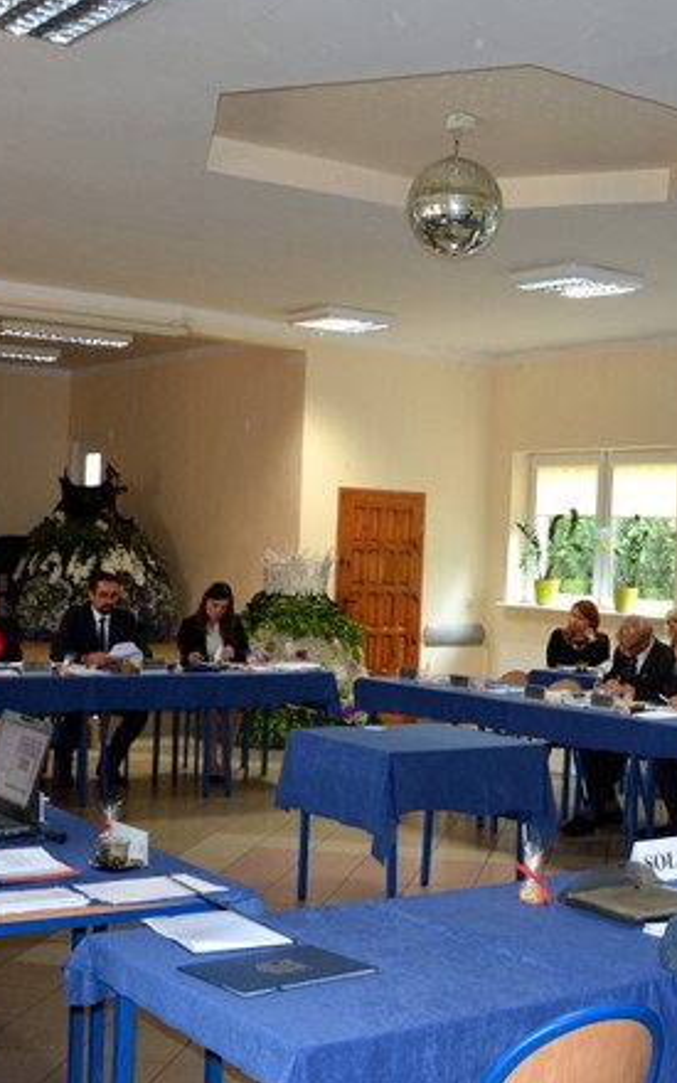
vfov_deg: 40.2
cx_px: 480
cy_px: 601
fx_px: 1476
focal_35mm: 50
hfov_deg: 25.6
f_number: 3.5
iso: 560
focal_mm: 18
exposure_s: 1/60
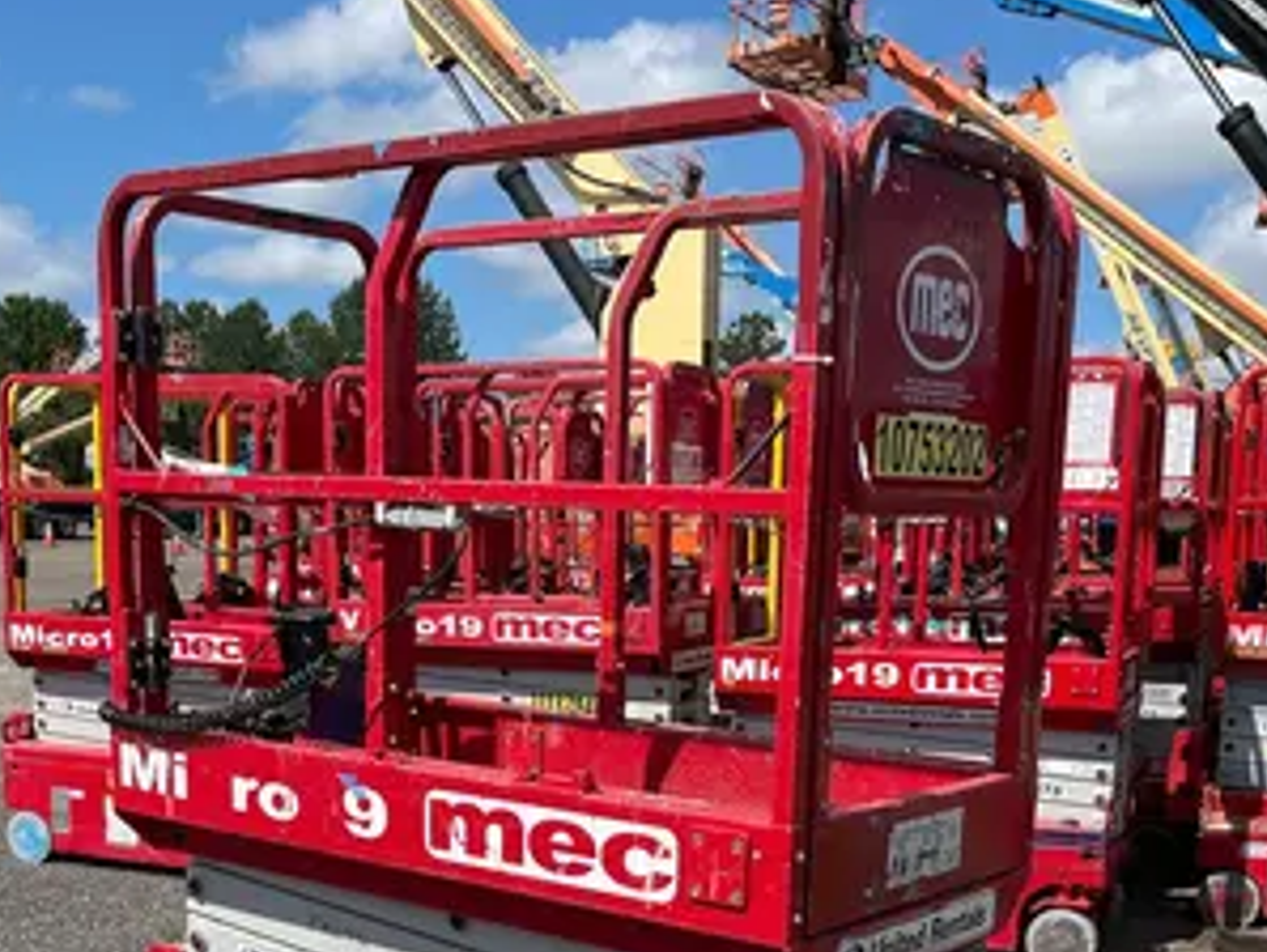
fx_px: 1758
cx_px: 591
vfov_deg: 29.1
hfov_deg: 39.6
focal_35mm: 48
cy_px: 861
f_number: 1.6
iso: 50
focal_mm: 5.1
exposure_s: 1/3623
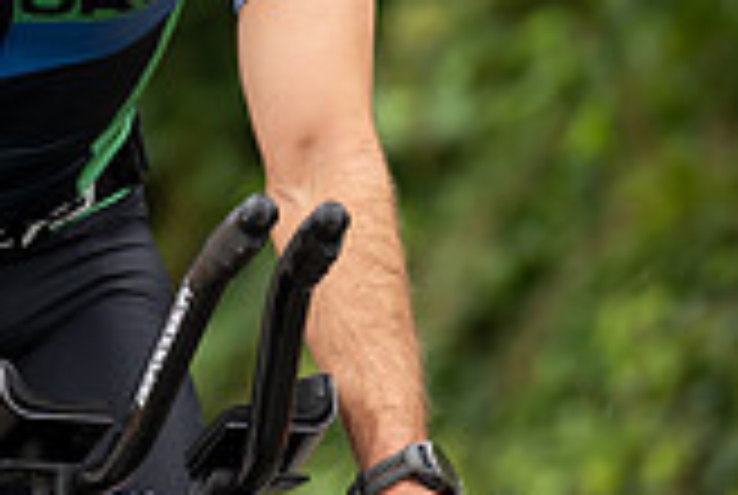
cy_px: -254
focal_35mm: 965
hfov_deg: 2.1
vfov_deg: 1.4
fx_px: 19818
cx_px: -8
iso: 320
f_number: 3.2
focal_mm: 200
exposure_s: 1/400
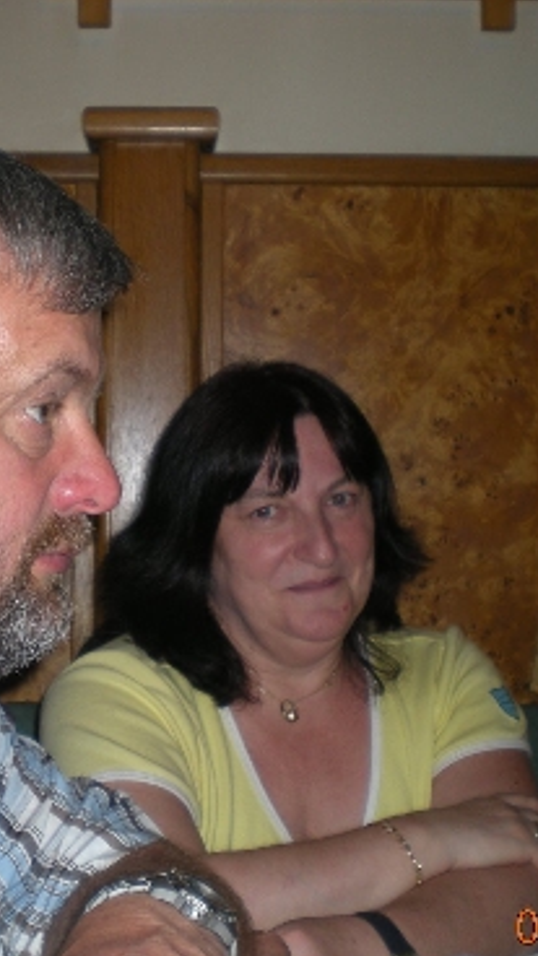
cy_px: 517
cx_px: 131
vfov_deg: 34.9
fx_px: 1522
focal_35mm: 60
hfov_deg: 19.9
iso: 64
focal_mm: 6.3
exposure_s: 1/60
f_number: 3.1
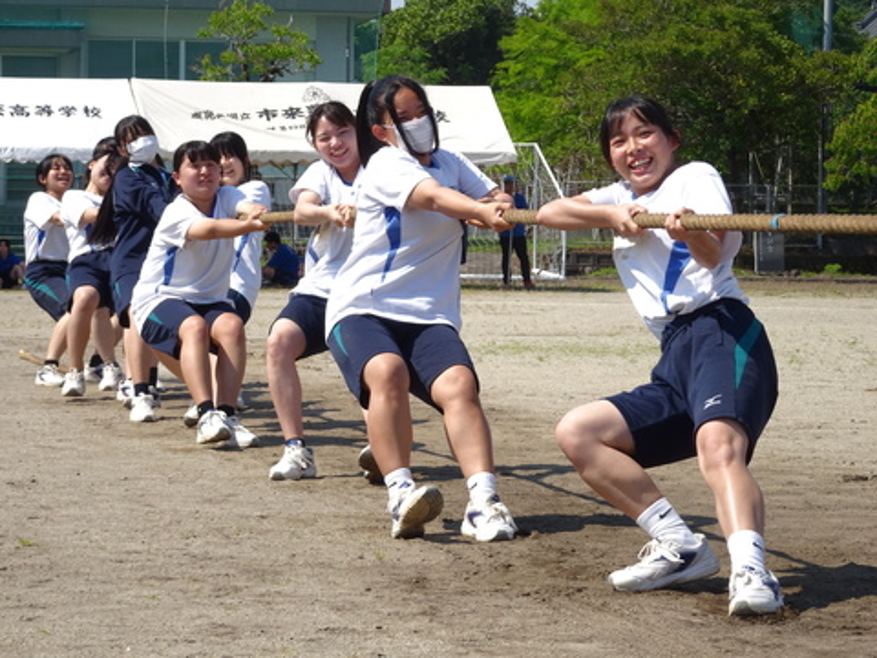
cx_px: 438
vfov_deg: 11.3
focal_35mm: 131
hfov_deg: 15.1
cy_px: 329
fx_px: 3319
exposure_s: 1/320
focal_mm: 22.38
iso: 80
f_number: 5.6
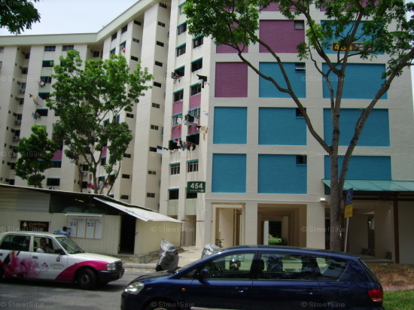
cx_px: 207
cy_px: 155
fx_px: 418
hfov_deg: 52.6
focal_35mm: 35
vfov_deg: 40.7
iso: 50
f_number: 5.8
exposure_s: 1/420
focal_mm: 5.95
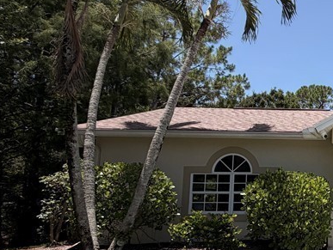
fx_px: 356
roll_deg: +0.4
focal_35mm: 37
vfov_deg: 38.2
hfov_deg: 35.0
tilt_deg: +4.7
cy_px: 171
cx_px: 431
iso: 20
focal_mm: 2.22
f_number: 2.2
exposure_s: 1/820
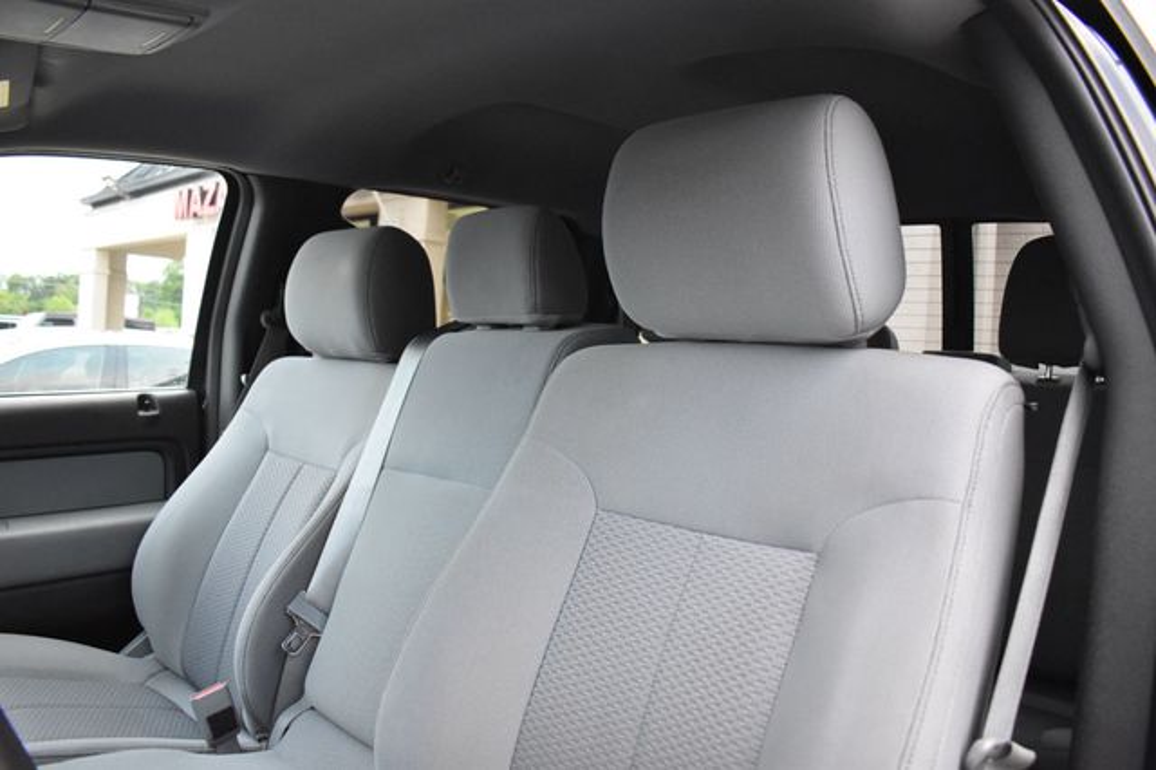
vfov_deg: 47.9
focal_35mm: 27
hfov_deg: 67.4
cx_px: 578
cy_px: 385
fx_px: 867
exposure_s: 1/80
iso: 3200
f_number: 3.5
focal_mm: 18
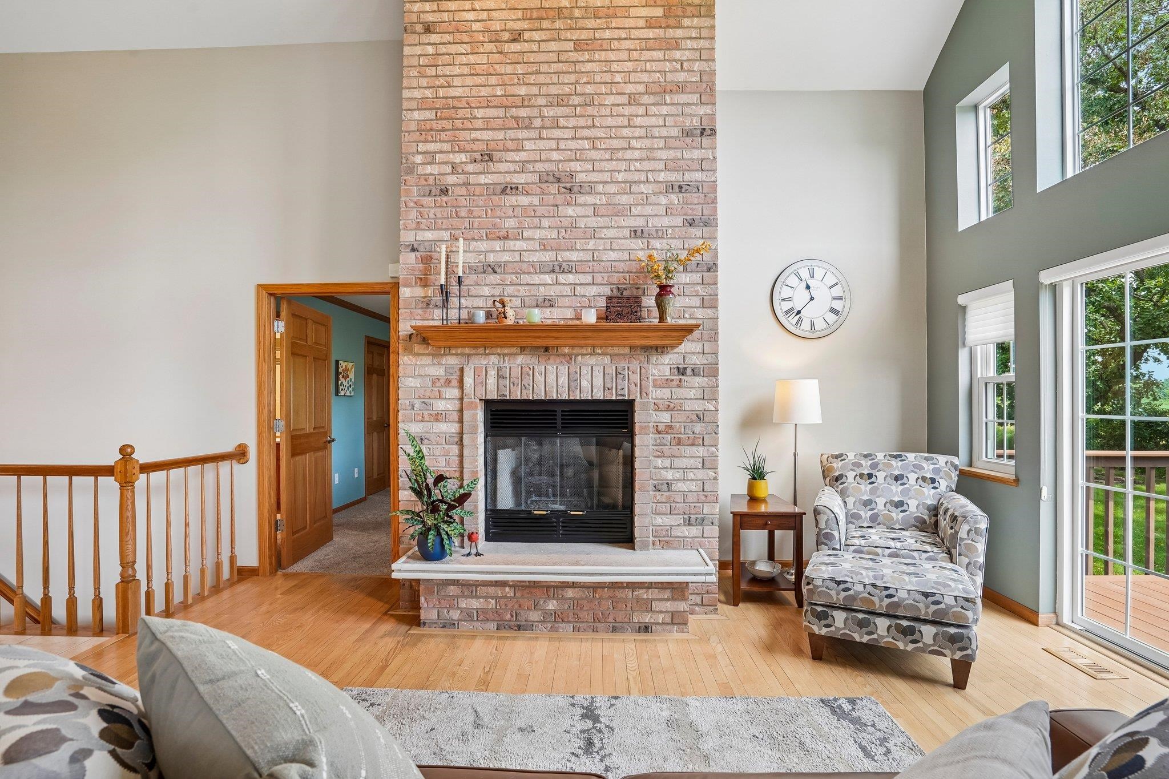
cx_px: 584
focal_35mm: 16
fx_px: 519
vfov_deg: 73.7
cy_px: 390
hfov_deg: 96.7
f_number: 8
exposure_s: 1/15
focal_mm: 16
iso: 400
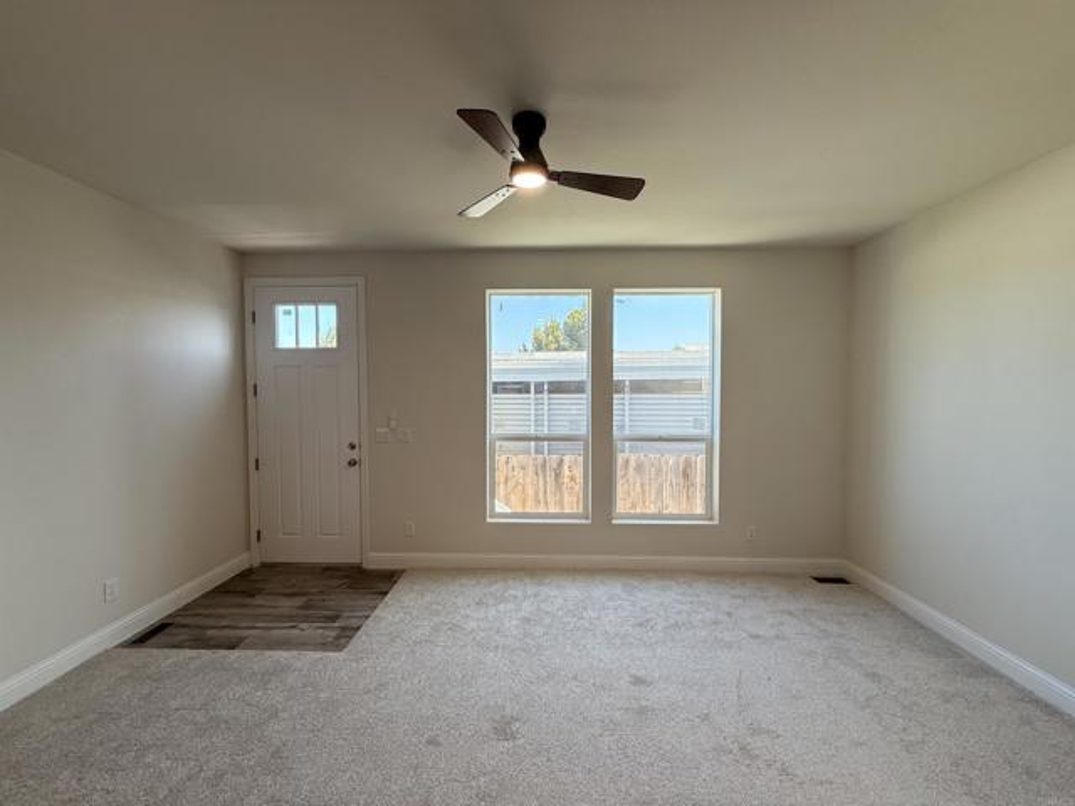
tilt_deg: -1.8
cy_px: 403
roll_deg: -0.2
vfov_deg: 85.7
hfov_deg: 102.1
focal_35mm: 14
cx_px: 538
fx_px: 435
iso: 100
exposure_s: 1/99
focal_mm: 2.22
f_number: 2.2
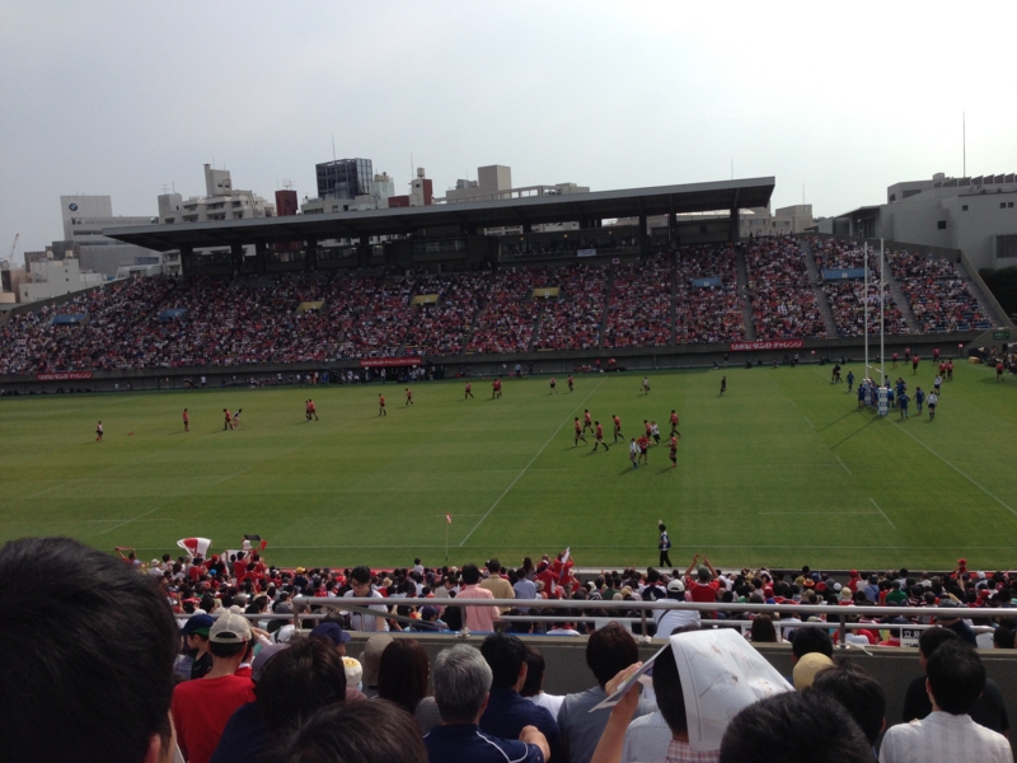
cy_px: 382
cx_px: 508
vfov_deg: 42.9
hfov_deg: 55.4
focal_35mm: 33
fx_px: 970
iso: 50
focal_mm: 4.12
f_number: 2.4
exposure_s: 1/2584
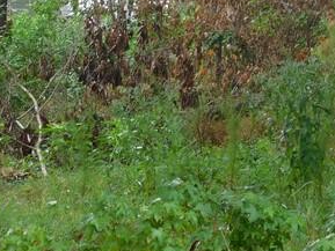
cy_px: -19
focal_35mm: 322
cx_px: -46
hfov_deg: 6.1
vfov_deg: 4.6
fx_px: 3117
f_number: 4.5
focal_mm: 16.1
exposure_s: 1/30
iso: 125
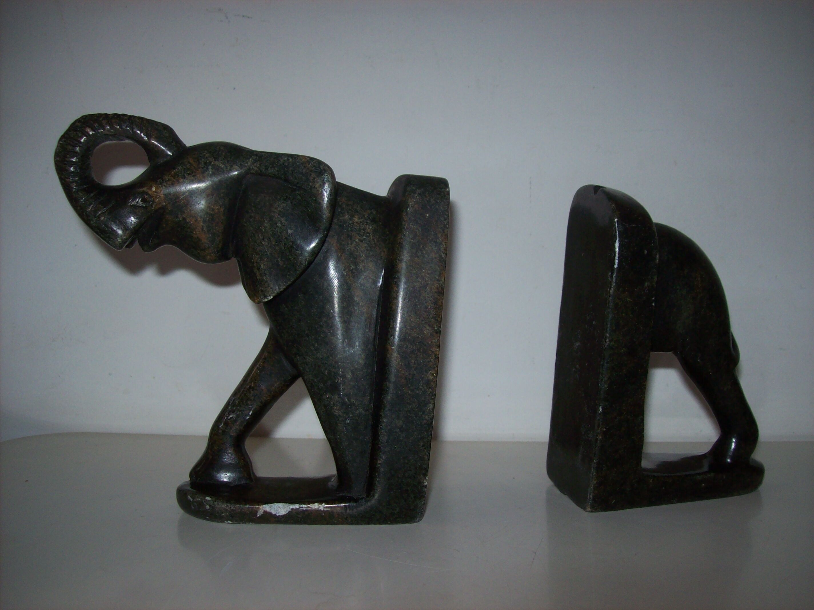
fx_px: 846
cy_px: 305
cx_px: 407
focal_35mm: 36
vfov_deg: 39.6
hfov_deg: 51.4
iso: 80
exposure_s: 1/64
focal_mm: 6
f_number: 2.7
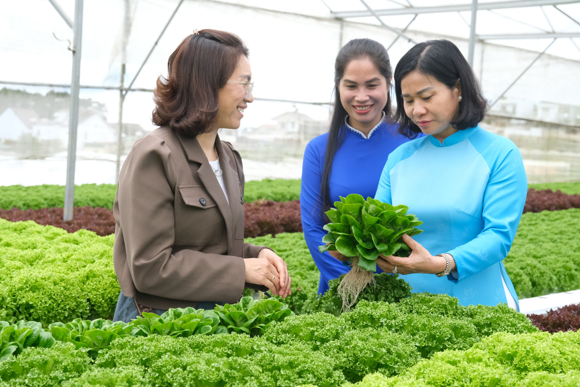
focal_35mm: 56
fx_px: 902
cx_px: 290
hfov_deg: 35.6
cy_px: 194
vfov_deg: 24.2
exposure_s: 1/2400
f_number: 5.6
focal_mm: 37.6
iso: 2000
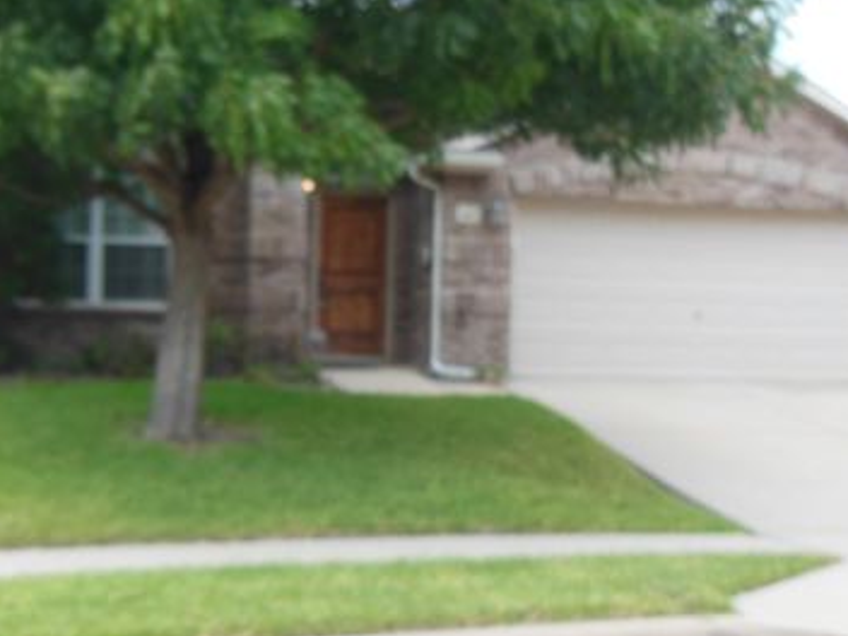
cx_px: 441
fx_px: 1568
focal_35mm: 64
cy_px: 314
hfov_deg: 30.3
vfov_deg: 22.9
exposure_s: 1/250
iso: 125
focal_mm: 8
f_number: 4.4
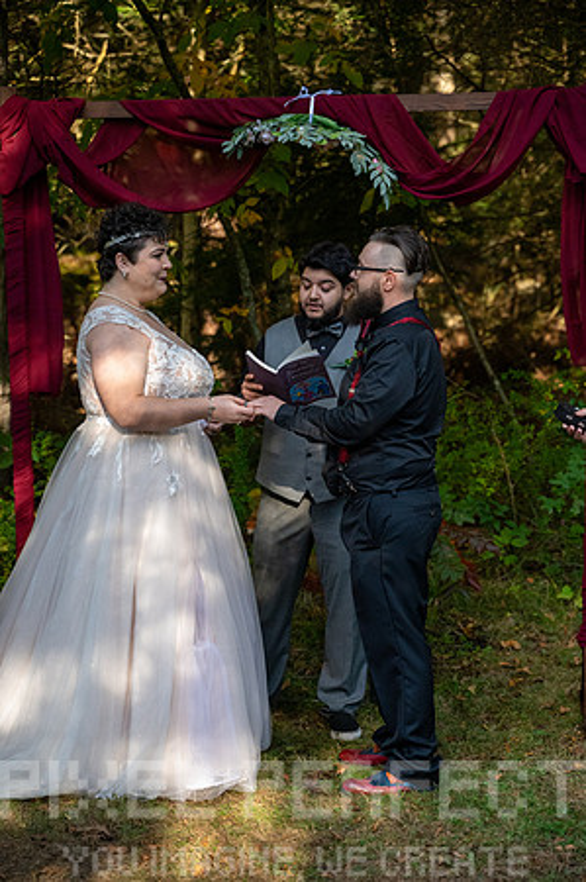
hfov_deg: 18.1
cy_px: 441
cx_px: 293
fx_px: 1835
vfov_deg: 27.0
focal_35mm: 75
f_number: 4
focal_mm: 75
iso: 6400
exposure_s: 1/8000
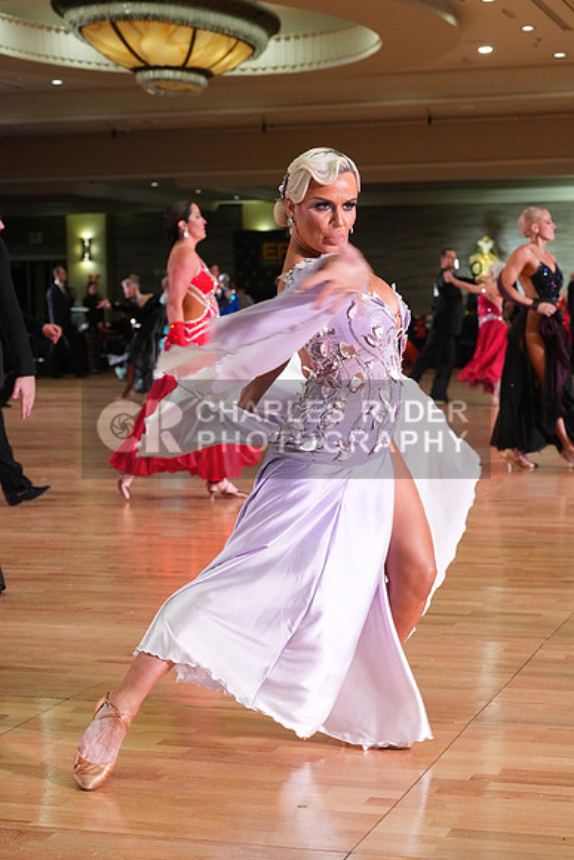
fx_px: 1673
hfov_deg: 19.5
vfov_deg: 28.8
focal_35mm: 70
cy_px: 430
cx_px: 287
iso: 3200
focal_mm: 70
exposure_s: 1/200
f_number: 6.3
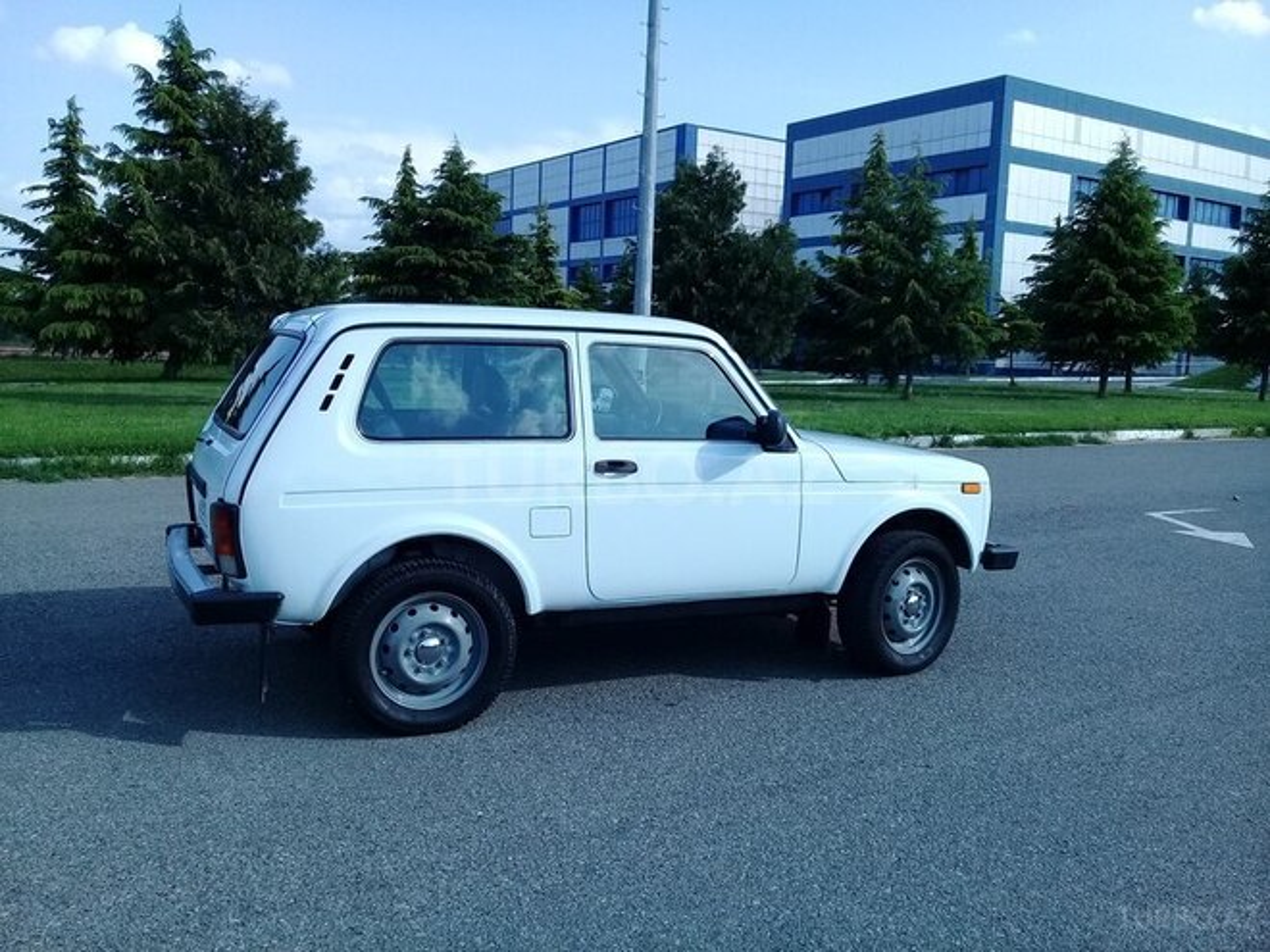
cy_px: 476
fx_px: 1137
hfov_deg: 58.4
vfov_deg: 45.4
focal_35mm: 31
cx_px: 635
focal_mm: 3.3
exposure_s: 1/868
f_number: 2.2
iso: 64
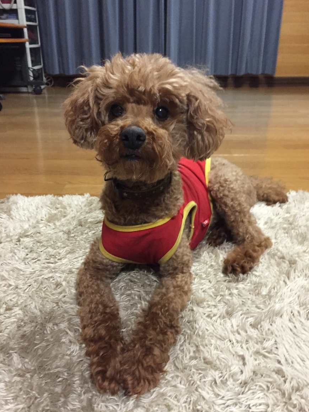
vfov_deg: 60.0
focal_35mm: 30
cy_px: 207
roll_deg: +1.5
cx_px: 151
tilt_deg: -24.9
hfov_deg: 46.8
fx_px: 357
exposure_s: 1/24
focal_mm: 4.15
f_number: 2.2
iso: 250
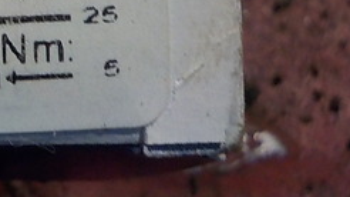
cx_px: -57
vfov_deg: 13.9
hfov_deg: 23.2
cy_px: -20
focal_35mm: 85
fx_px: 788
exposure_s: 1/30
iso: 250
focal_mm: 4.1
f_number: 3.3
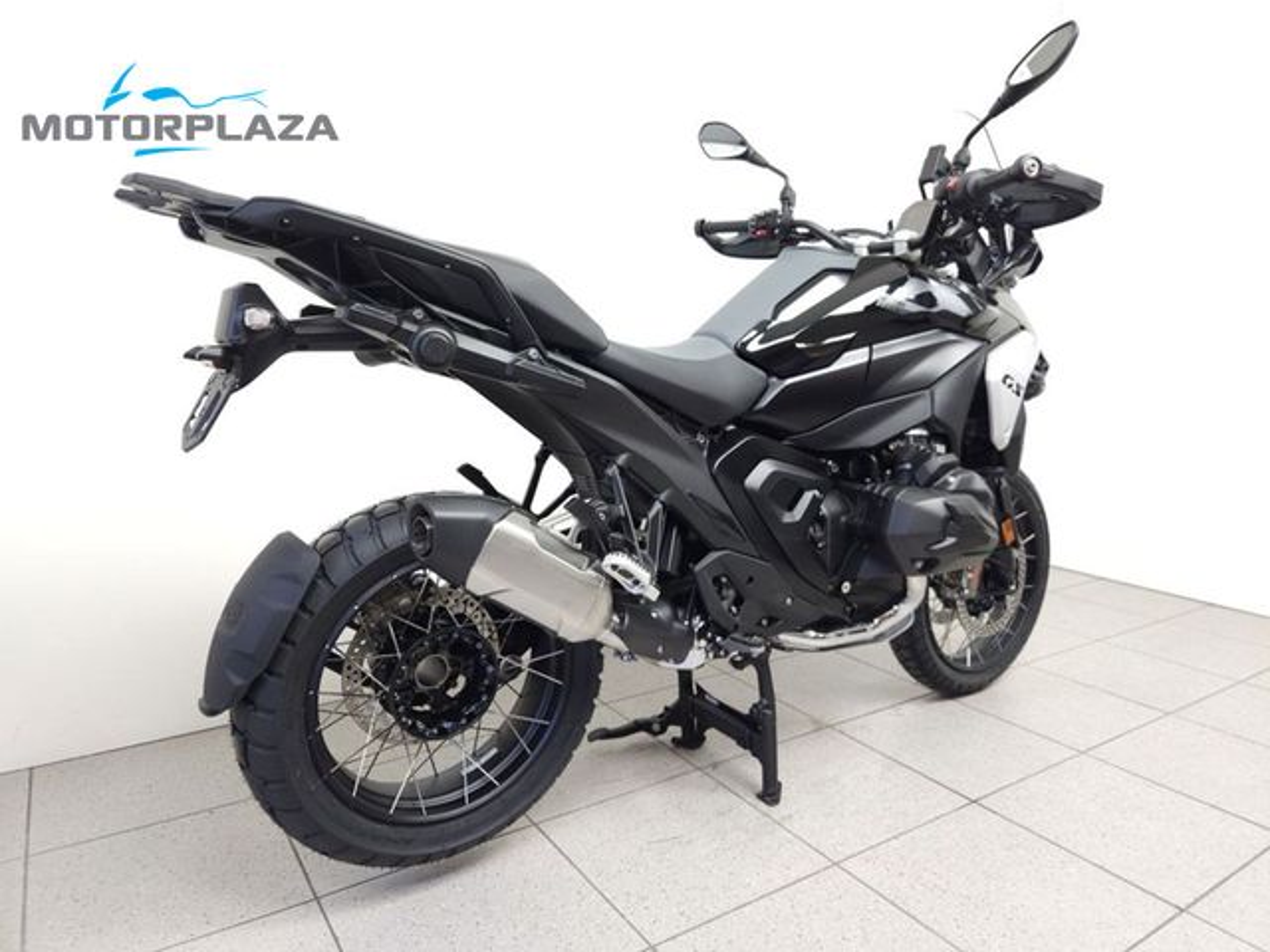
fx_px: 844
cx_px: 635
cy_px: 476
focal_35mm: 23
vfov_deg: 58.9
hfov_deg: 73.9
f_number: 1.8
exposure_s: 1/33
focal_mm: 5.4
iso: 125
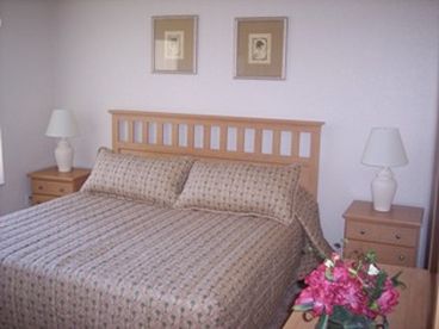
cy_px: 164
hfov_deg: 47.9
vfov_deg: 36.8
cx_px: 220
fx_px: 495
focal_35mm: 39
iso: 140
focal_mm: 8
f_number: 2.8
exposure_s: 1/60
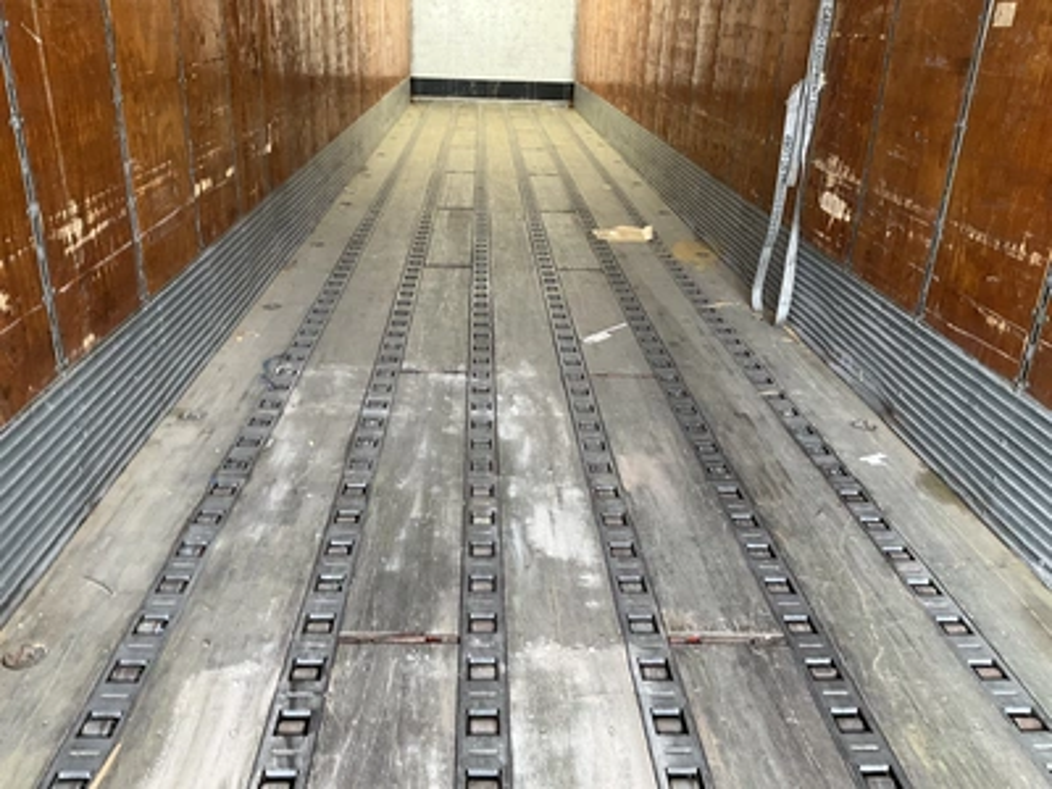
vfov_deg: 48.2
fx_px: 881
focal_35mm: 29
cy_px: 394
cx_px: 526
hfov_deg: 61.7
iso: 64
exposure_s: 1/85
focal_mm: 3
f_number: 1.8
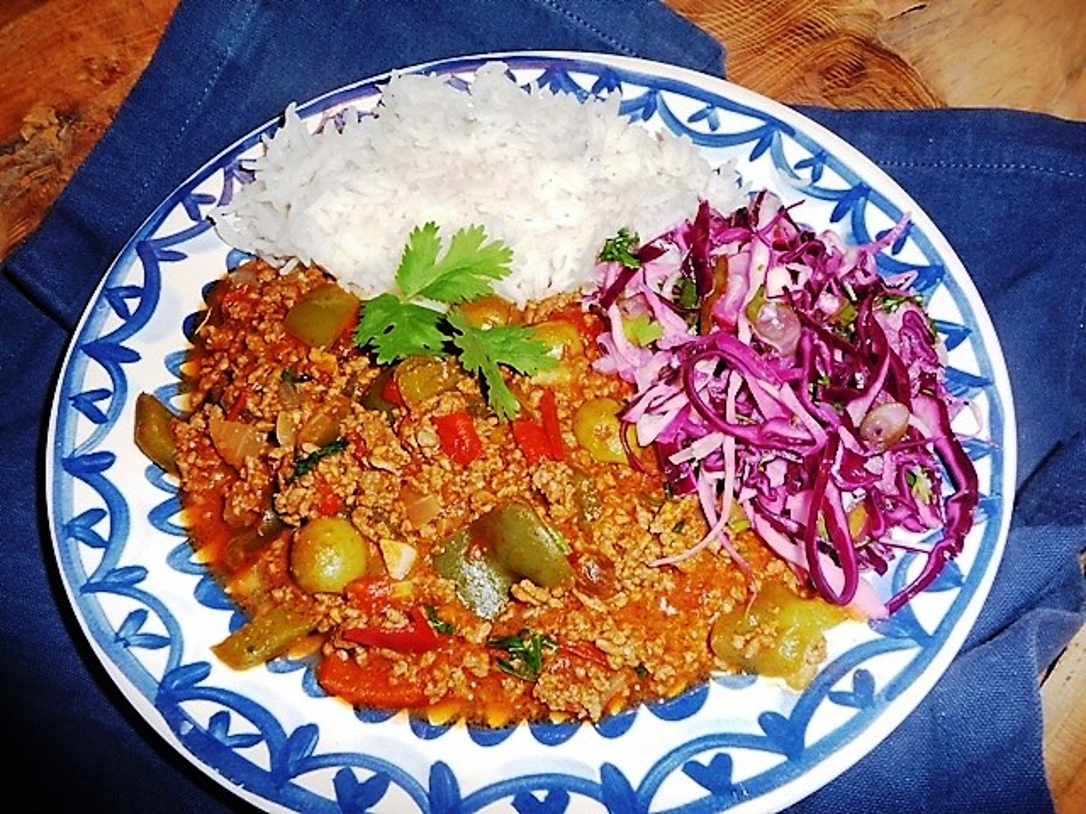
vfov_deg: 46.8
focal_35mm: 30
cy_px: 407
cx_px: 543
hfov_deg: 60.0
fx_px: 941
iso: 100
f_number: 3.4
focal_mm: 5
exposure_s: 1/30
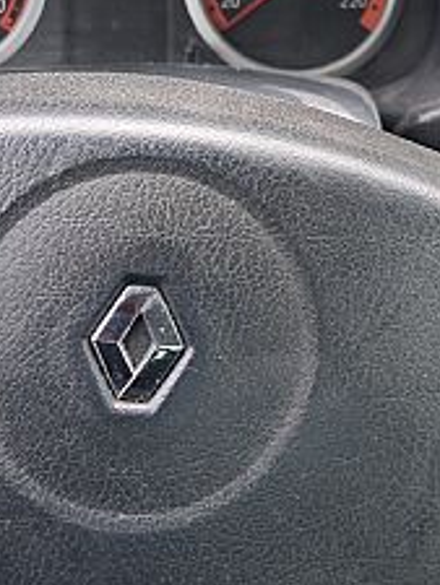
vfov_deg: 29.6
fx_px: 1084
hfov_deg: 22.9
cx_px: 198
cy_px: 125
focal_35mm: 64
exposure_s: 1/50
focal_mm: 5.23
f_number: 1.8
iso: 64
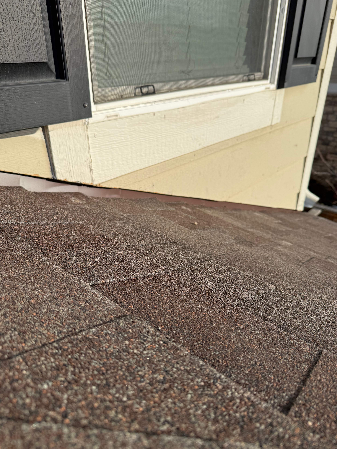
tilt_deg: -27.6
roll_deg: -0.5
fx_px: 325
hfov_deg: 54.9
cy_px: 226
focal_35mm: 25
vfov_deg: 69.4
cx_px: 169
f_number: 1.78
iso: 80
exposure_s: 1/4975
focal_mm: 6.76
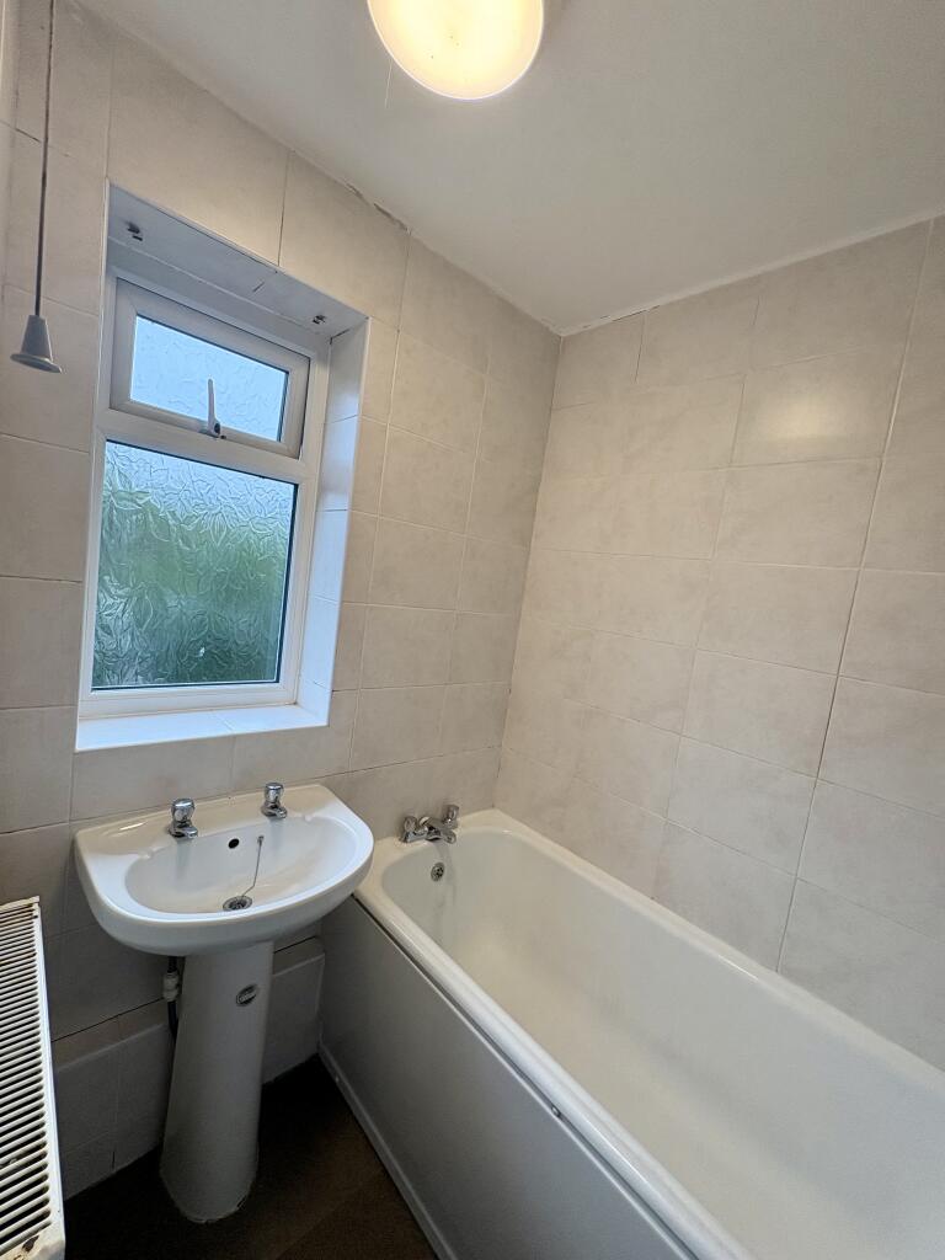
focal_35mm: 14
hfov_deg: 85.7
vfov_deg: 102.1
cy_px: 630
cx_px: 472
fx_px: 510
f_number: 2.2
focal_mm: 2.22
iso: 80
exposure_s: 1/100
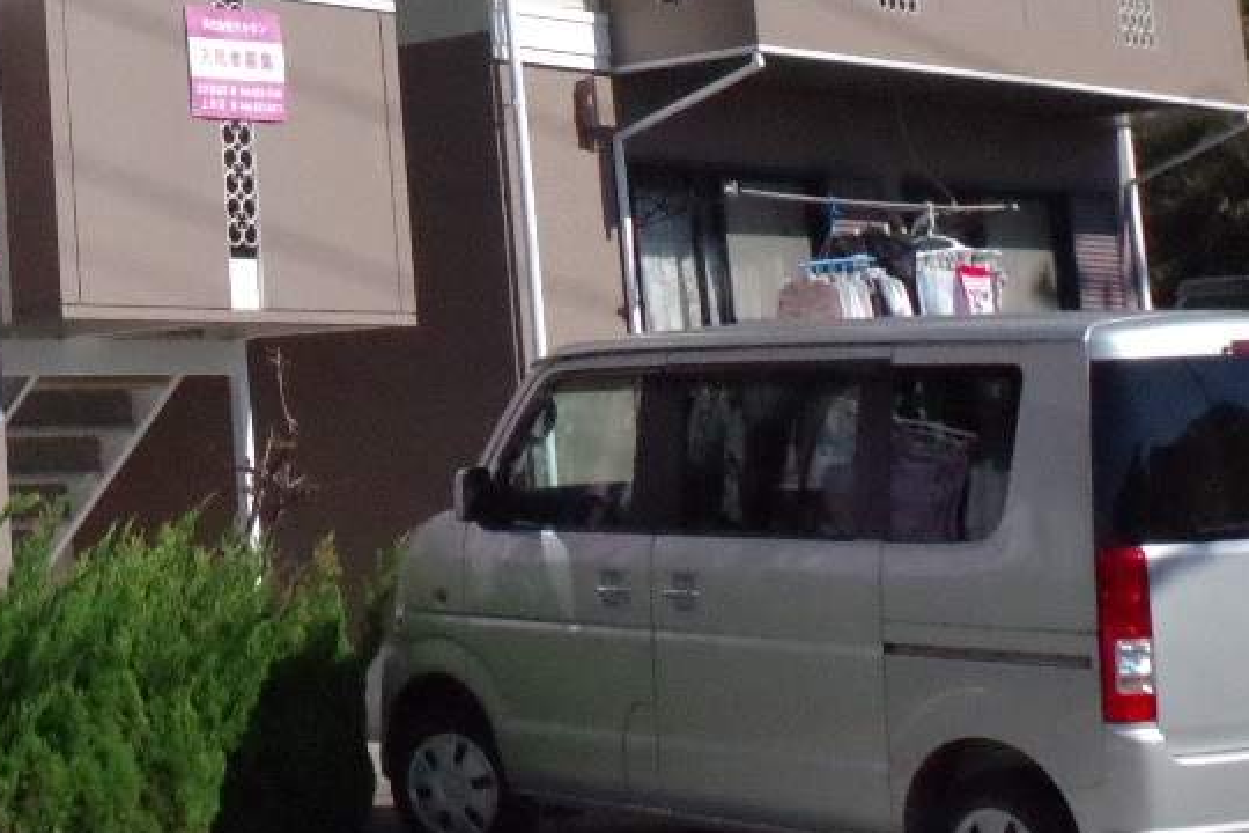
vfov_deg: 13.6
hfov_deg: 20.2
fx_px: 3330
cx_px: -146
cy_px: -303
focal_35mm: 96
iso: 5000
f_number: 11
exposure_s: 1/5000
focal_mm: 18
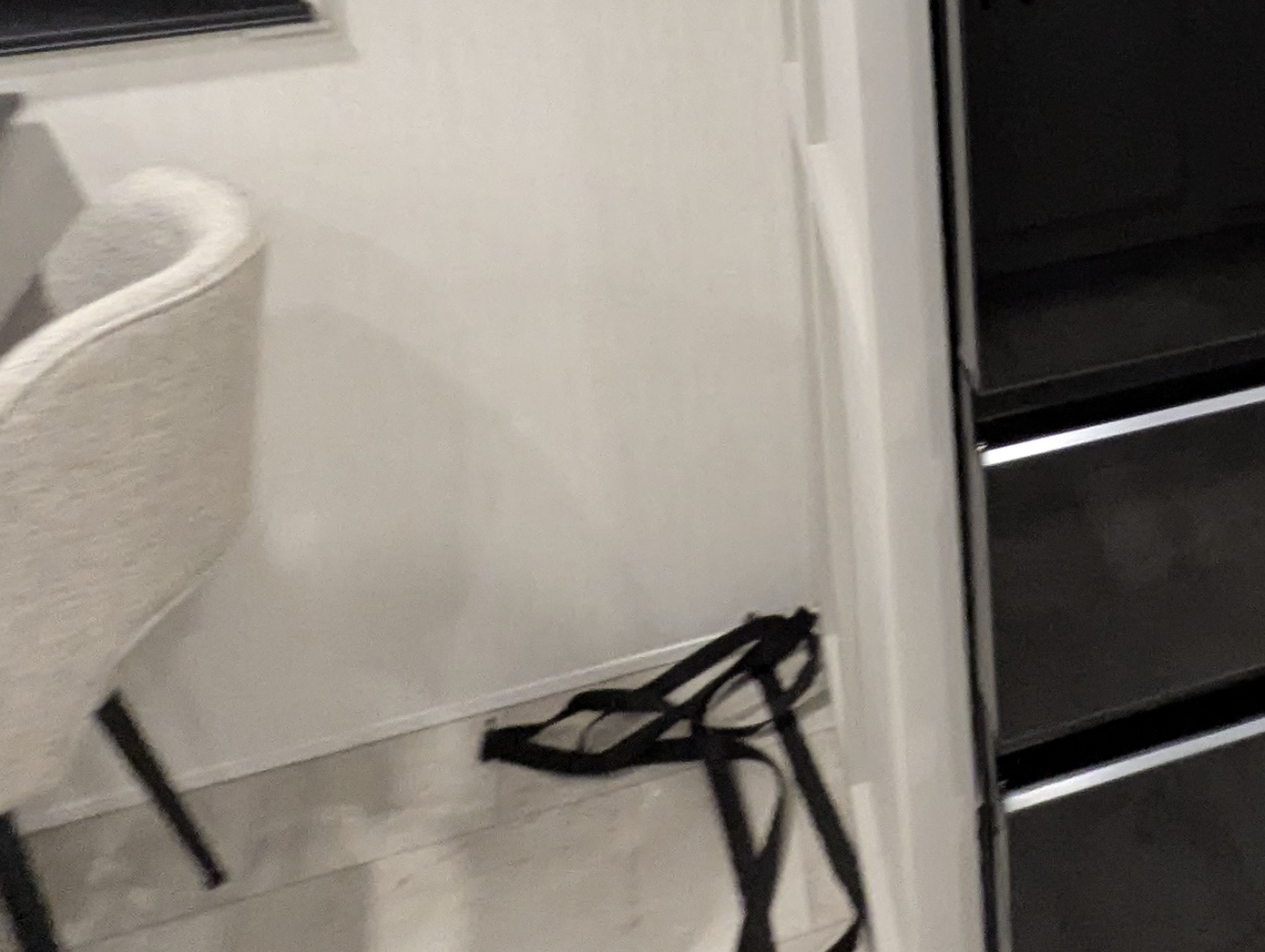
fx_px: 1720
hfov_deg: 33.4
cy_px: -240
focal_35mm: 47
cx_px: 1495
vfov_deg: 26.8
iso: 501
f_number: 2.2
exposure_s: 1/23.8
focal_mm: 2.35
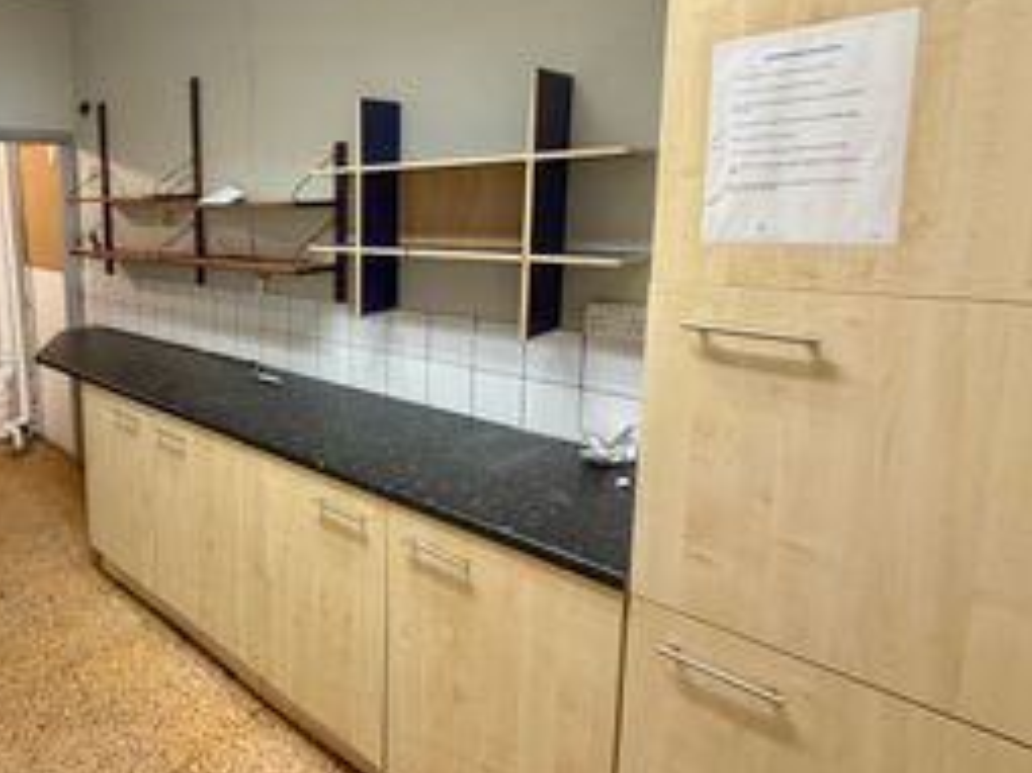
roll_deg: +1.9
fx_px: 656
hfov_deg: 69.9
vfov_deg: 60.3
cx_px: 227
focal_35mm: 22
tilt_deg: -6.8
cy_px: 295
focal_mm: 2.22
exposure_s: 1/50
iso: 250
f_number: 2.2
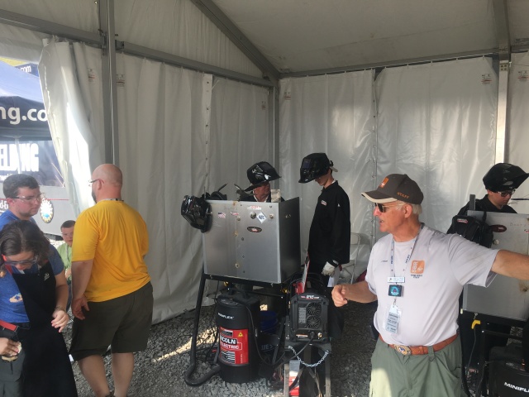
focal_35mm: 29
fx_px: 443
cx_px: 264
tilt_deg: -1.0
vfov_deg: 48.2
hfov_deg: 61.7
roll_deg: -2.4
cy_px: 198
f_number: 2.2
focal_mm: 4.15
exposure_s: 1/290
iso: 25
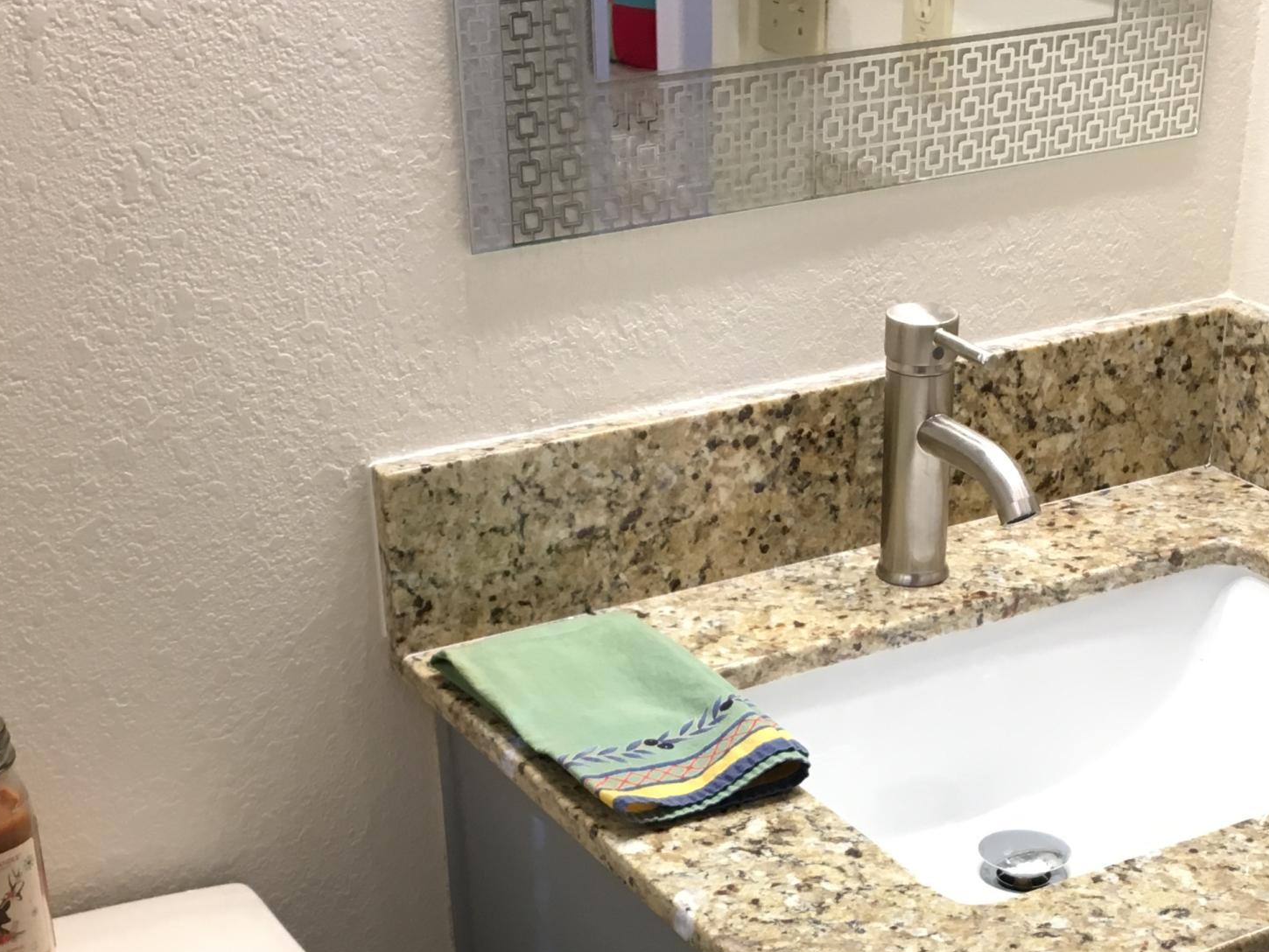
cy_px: 867
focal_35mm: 60
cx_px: 797
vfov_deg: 23.7
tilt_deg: -30.4
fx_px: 2200
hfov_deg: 32.0
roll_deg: +0.0
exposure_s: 1/30
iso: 64
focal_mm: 4.15
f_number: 2.2
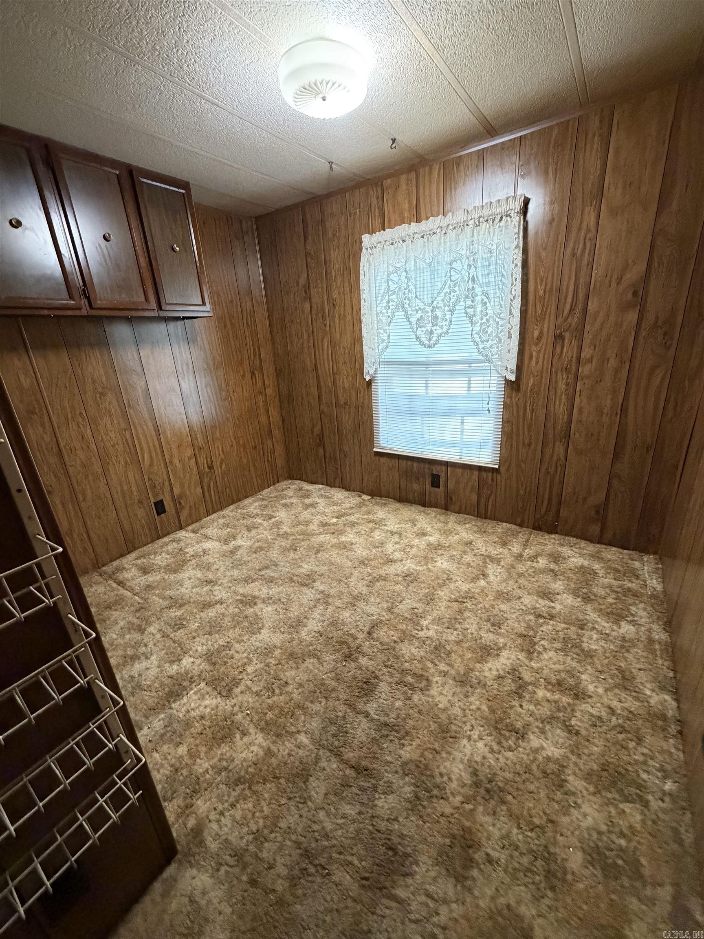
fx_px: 380
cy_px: 470
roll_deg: +5.7
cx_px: 352
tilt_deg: -21.0
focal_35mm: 14
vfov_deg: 102.1
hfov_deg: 85.7
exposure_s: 1/60
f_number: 2.2
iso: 800
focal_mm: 2.22
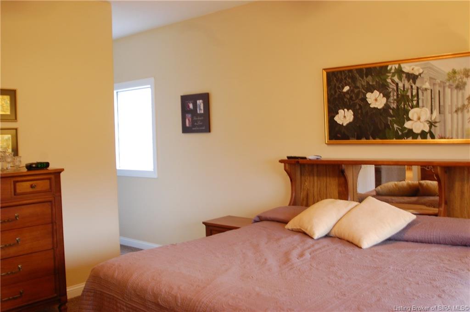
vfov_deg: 36.8
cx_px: 235
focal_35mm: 36
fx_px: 469
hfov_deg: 53.2
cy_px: 156
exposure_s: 1/5
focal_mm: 24
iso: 800
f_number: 5
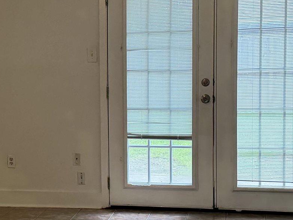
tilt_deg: -7.1
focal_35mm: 94
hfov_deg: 20.3
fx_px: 796
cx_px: 6
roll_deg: +2.8
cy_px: 128
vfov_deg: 15.7
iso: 160
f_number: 1.78
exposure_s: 1/60
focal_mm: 6.76
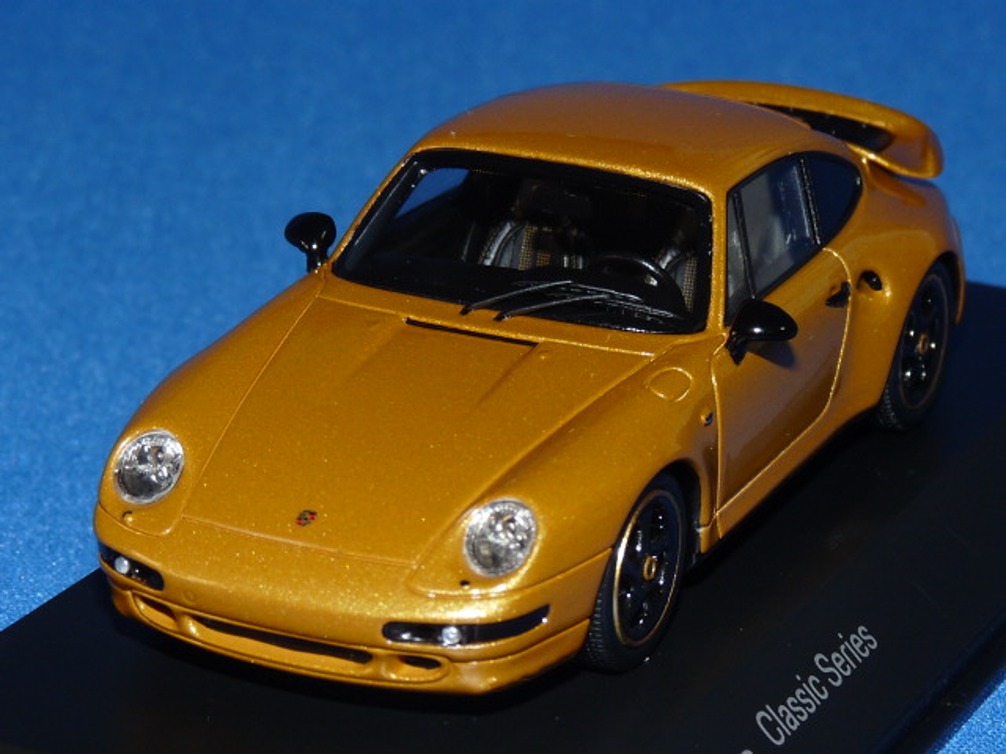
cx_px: 503
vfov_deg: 12.0
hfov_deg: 16.0
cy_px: 377
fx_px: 3575
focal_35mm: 123
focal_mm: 12.4
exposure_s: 1/40
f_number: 4
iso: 100
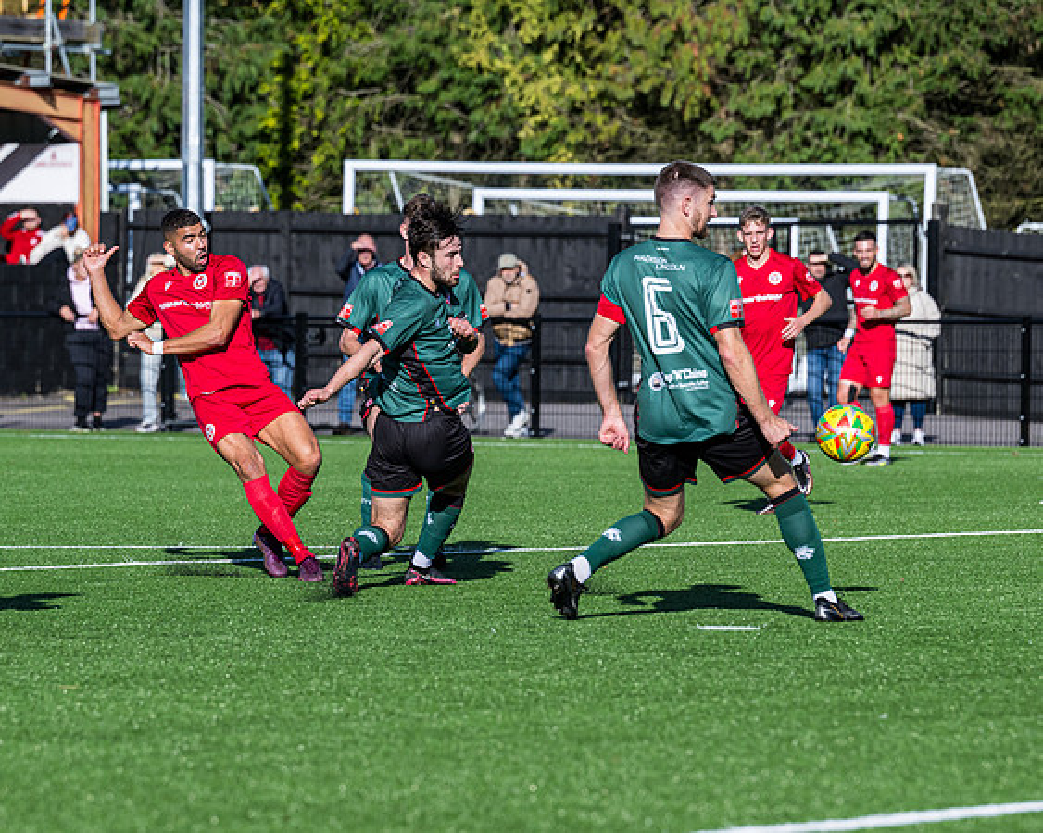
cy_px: 470
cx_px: 334
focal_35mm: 240
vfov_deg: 6.4
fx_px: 7407
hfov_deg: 8.0
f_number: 4
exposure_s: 1/4000
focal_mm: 140
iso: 200
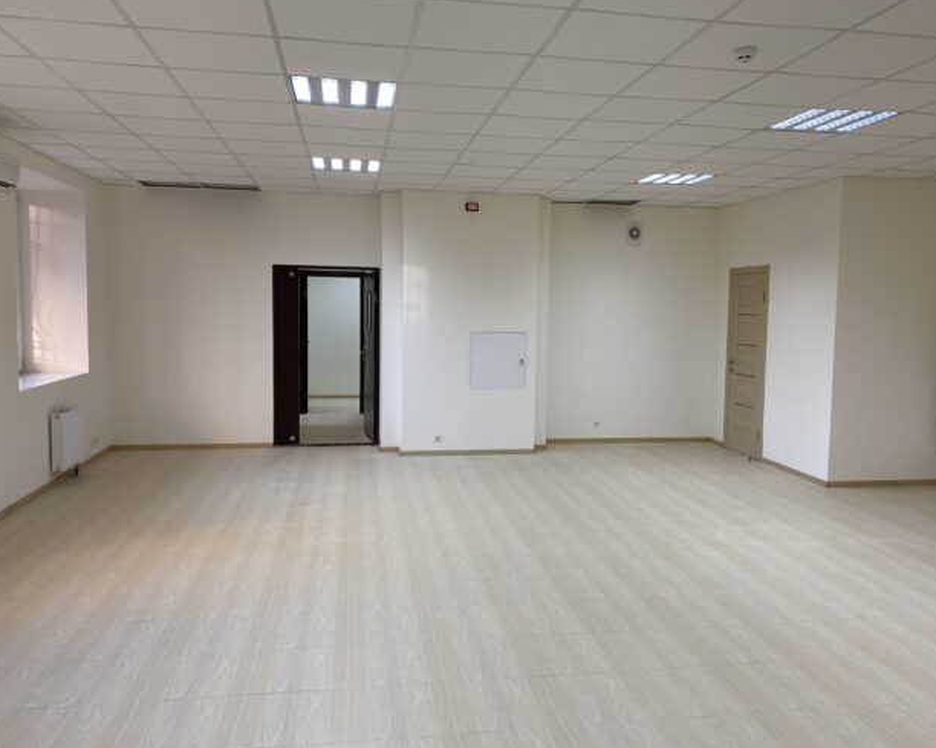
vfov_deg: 51.5
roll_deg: -1.0
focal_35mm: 28
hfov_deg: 62.2
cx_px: 484
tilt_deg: -3.8
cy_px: 369
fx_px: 775
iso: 125
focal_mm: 4.25
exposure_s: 1/121
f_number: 1.8
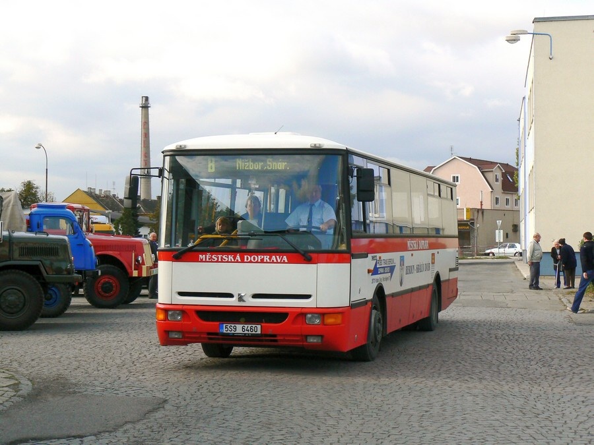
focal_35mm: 72
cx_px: 297
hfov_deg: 27.0
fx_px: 1235
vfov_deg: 20.4
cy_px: 222
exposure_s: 1/640
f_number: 4
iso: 100
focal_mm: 12
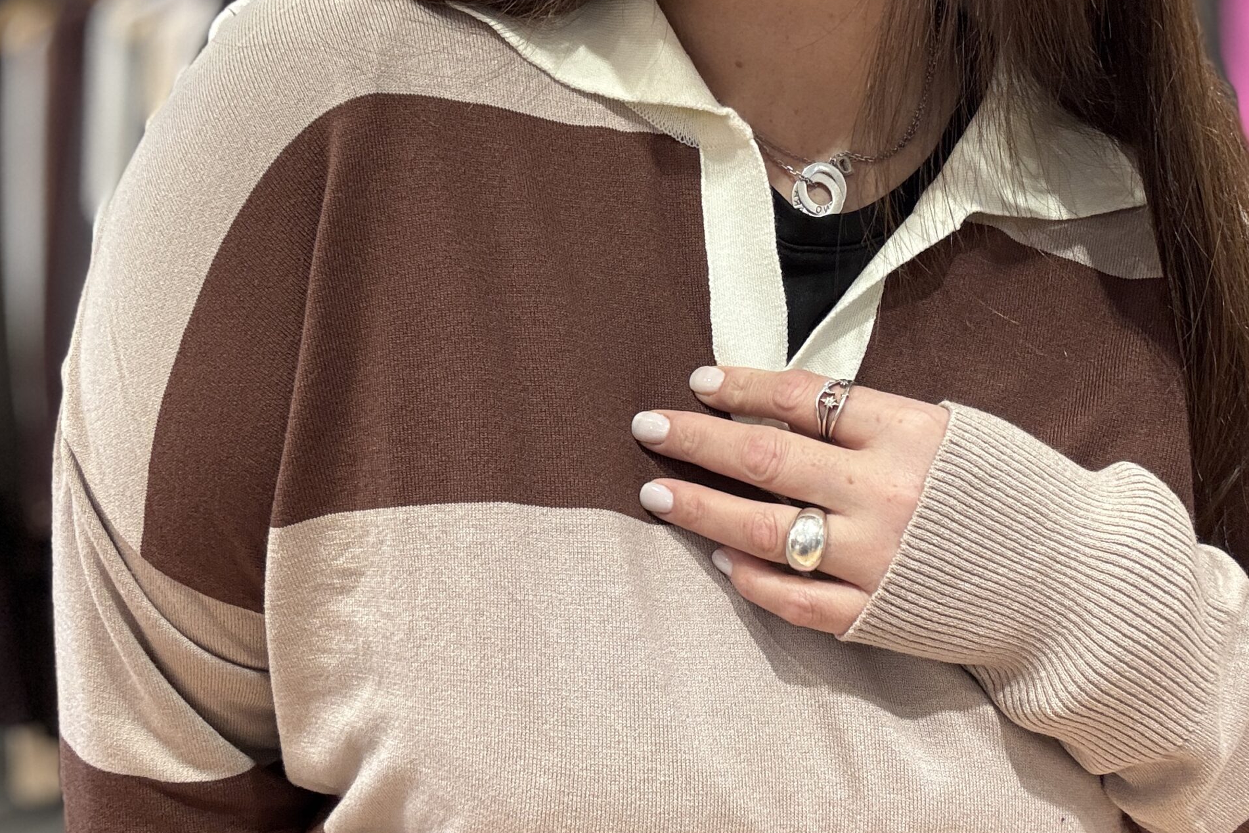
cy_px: 484
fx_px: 1457
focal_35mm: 42
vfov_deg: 31.8
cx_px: 628
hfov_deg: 46.4
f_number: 1.9
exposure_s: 1/50
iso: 160
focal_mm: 2.69
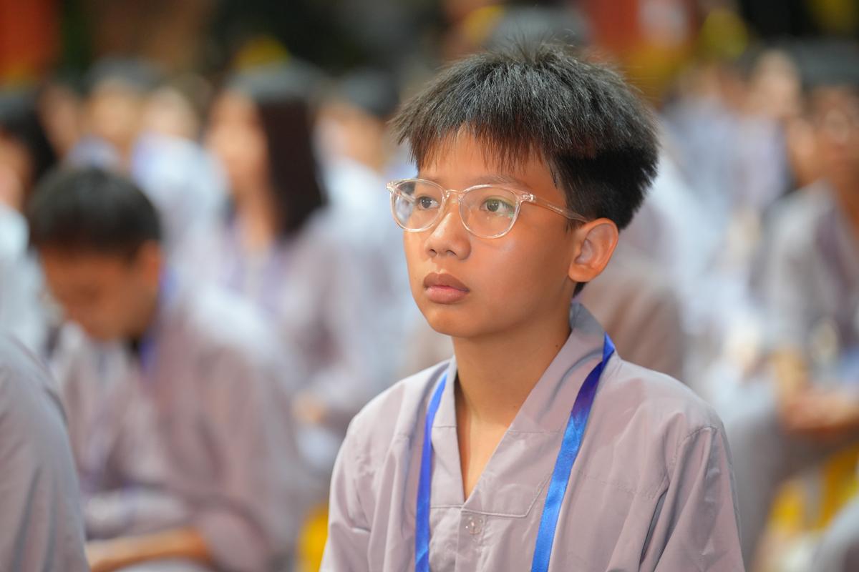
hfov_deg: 15.0
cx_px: 430
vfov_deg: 10.0
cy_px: 286
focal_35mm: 137
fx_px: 3269
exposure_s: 1/100
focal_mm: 137
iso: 2500
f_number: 2.8
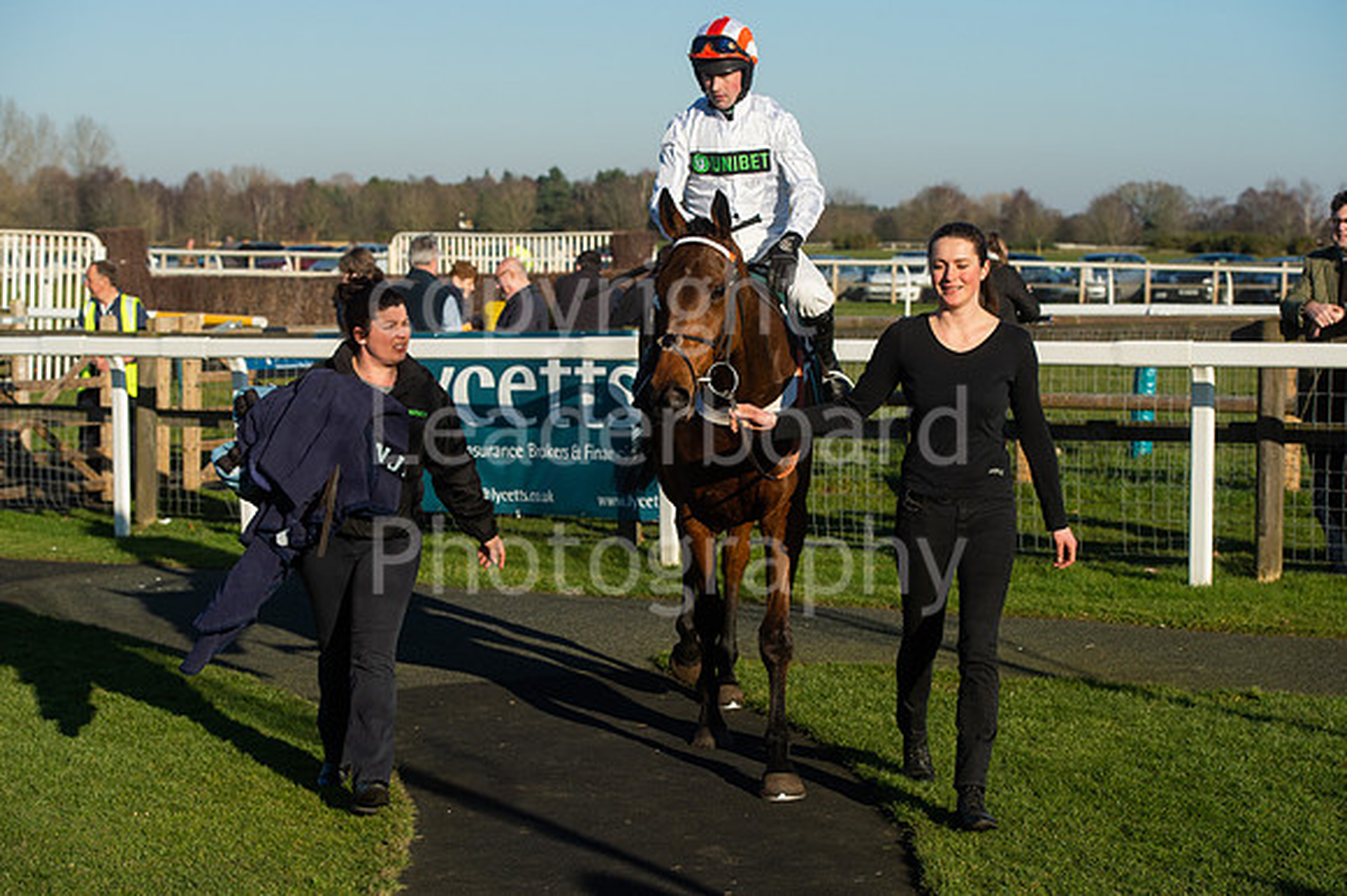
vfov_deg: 17.0
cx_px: 674
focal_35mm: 80
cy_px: 448
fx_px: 2992
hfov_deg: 25.4
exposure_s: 1/2500
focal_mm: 80
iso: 400
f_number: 7.1
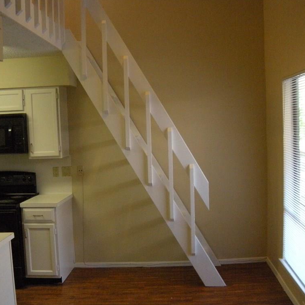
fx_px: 419
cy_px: 153
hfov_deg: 40.0
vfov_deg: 40.0
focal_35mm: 42
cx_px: 160
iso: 400
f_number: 3.8
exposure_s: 1/33.4
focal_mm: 5.9
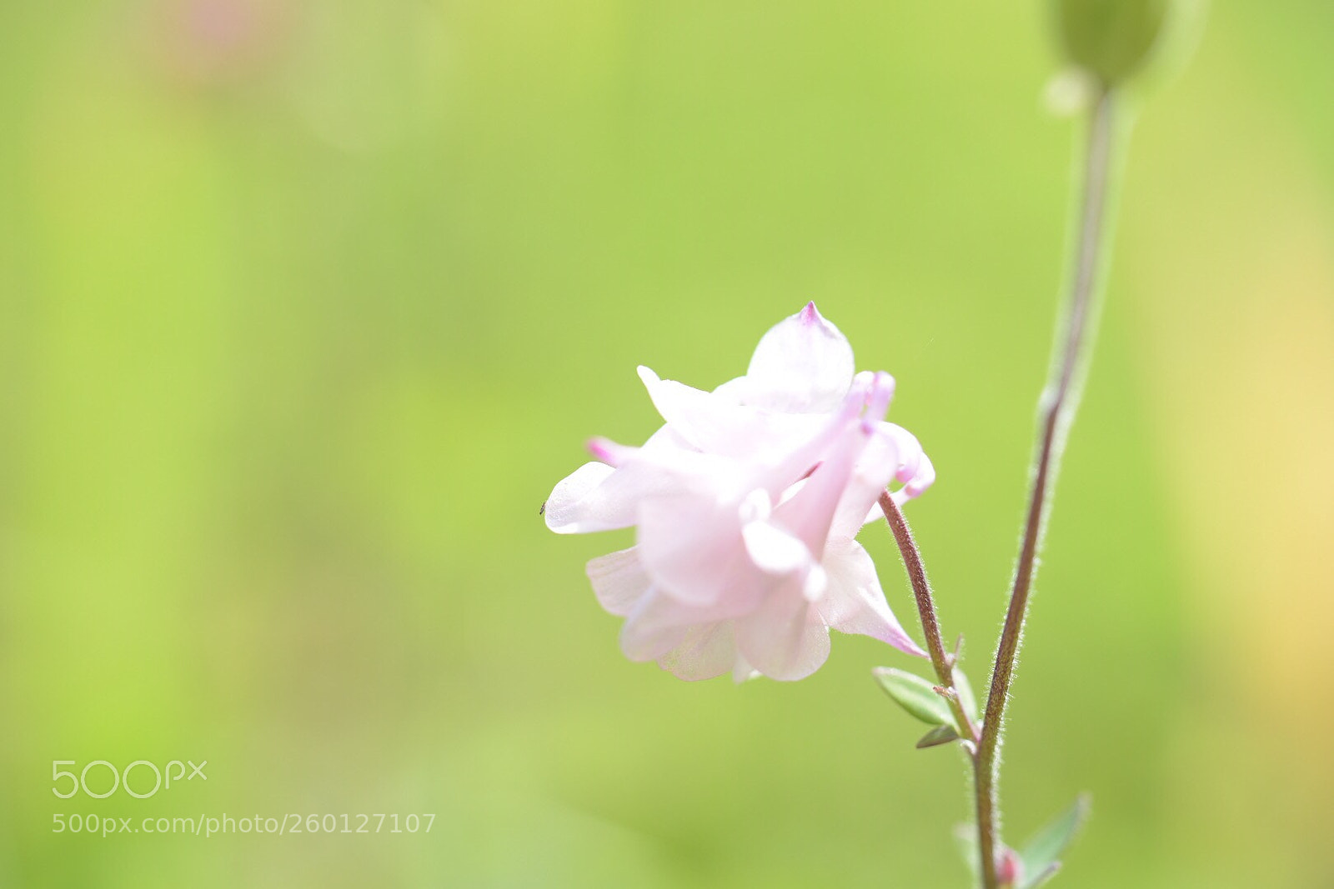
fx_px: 3335
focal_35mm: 90
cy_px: 444
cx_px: 667
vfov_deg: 15.2
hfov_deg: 22.6
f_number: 4
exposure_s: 1/320
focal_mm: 90
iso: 100
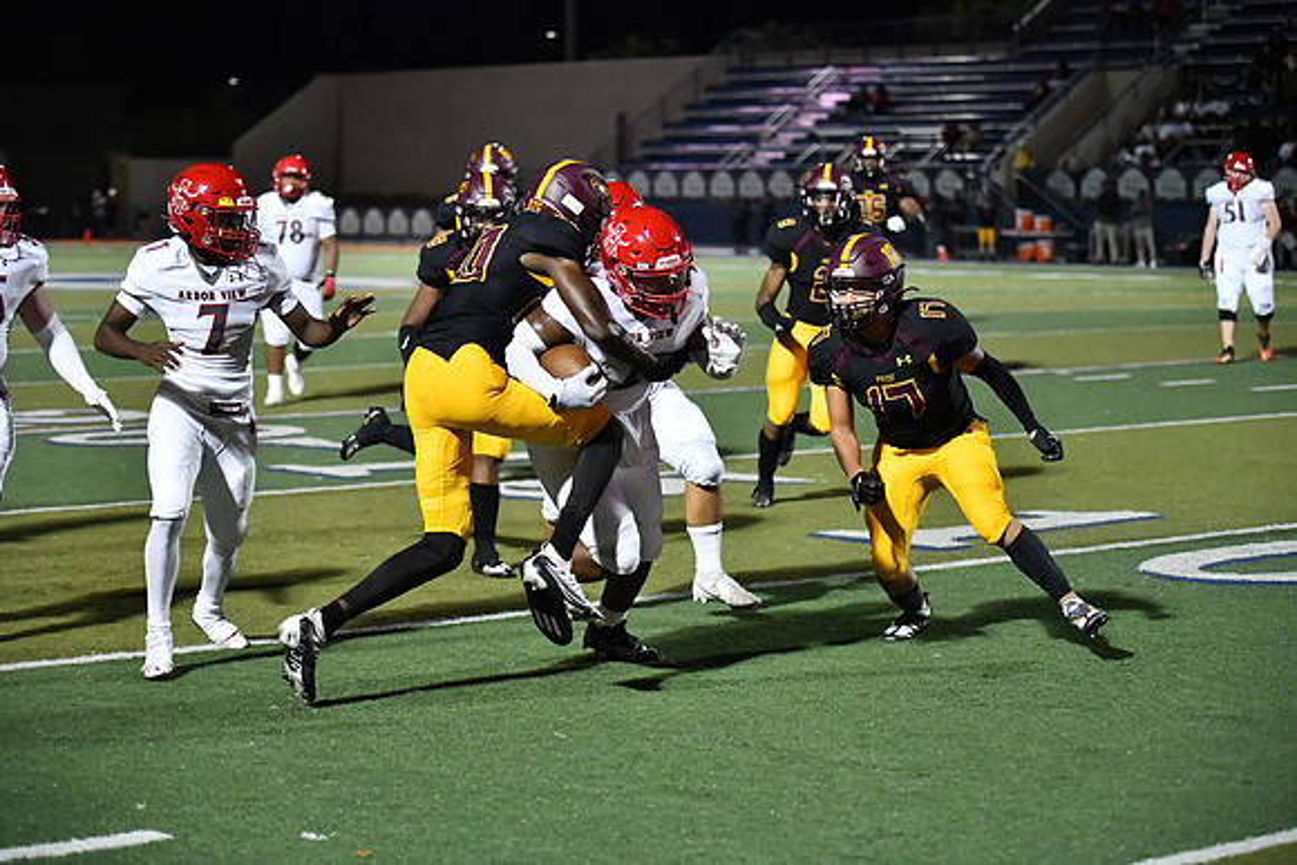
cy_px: 432
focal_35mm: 90
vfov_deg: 15.2
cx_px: 648
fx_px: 3243
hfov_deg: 22.6
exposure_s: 1/3200
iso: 10000
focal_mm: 90
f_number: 2.8
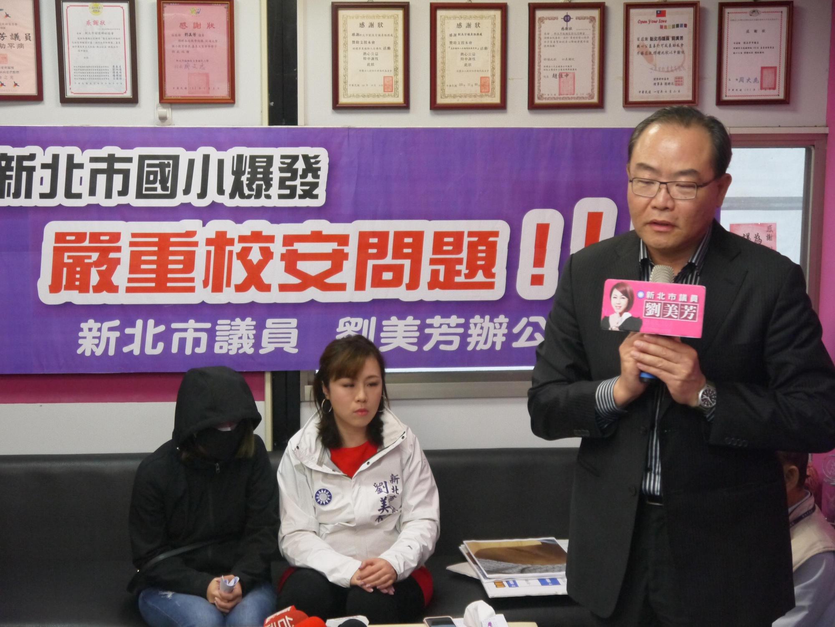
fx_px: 1640
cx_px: 418
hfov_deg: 28.6
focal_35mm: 68
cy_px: 314
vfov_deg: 21.6
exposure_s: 1/80
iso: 1250
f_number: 5.2
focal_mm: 34
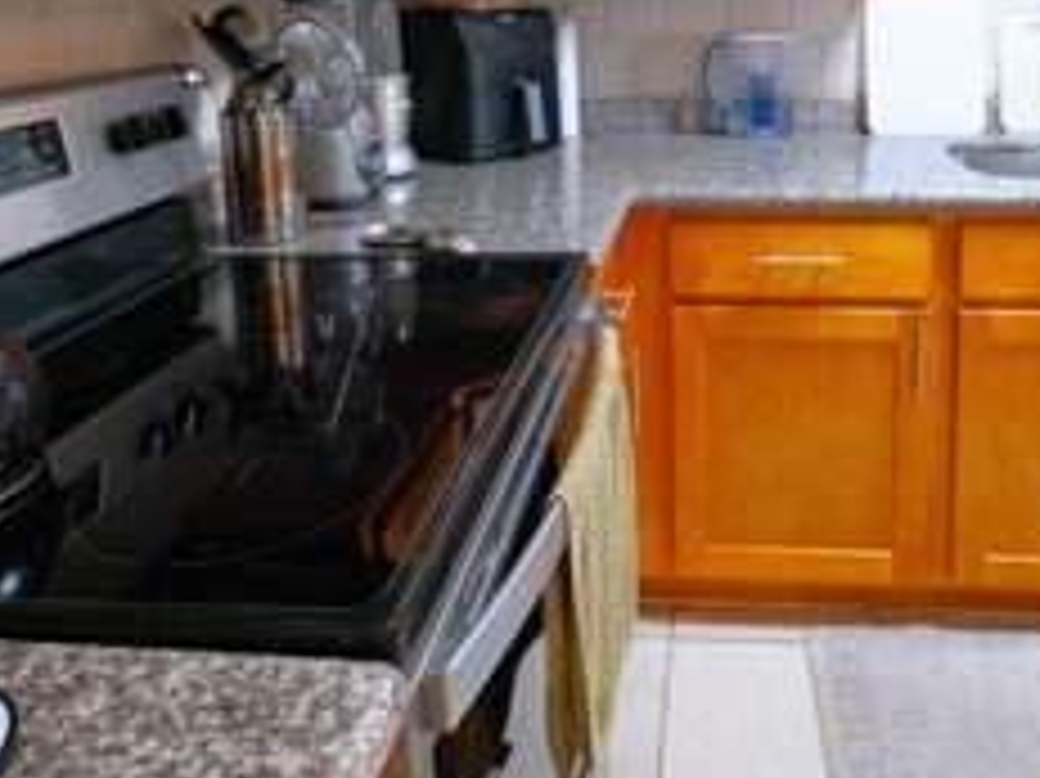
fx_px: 961
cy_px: 99
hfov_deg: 55.9
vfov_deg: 41.2
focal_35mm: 32
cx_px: 675
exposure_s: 1/125
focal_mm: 10.5
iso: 3200
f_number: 4
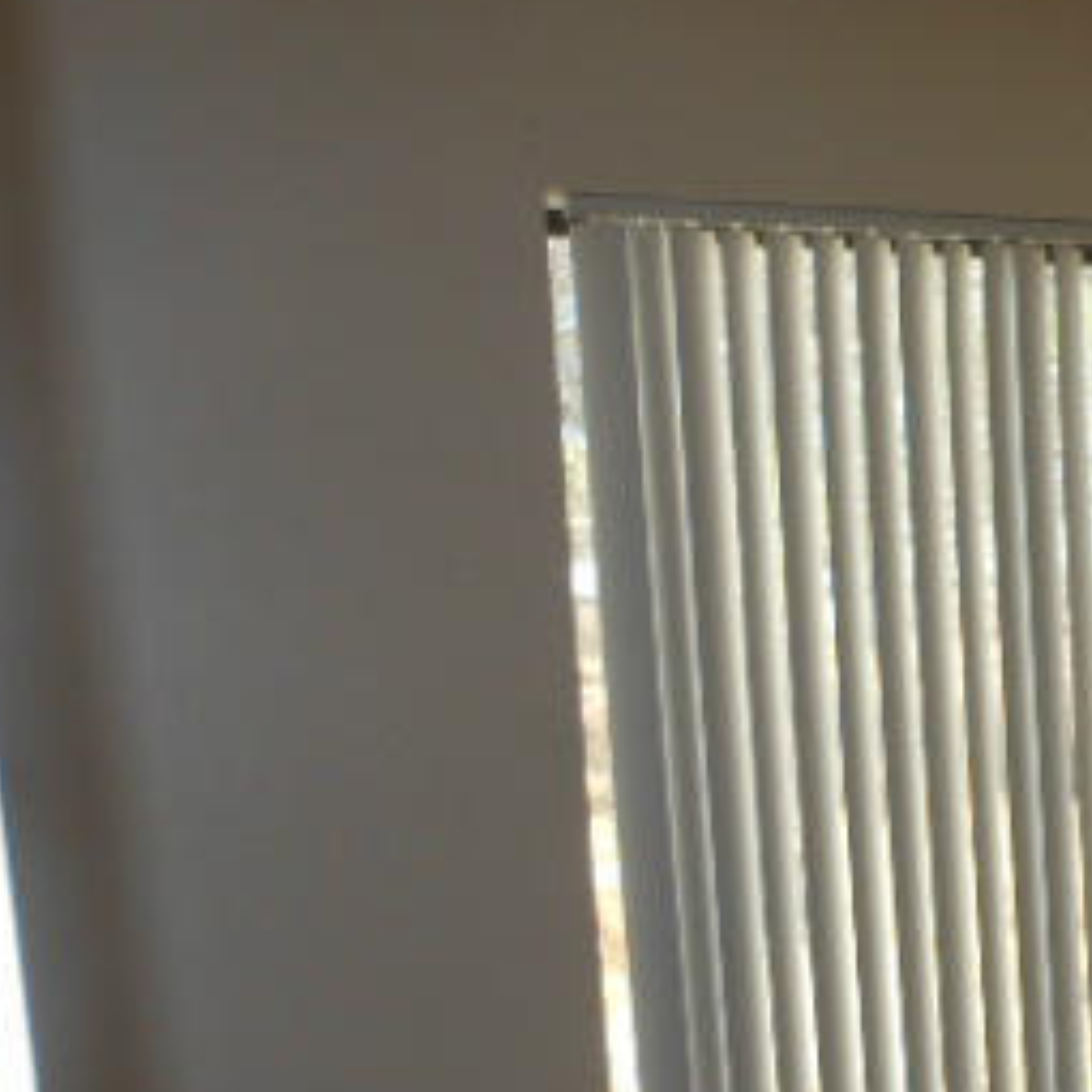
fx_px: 2213
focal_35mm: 62
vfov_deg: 27.1
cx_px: 1302
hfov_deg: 25.1
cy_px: 895
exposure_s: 1/80
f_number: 3.7
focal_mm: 5
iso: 80
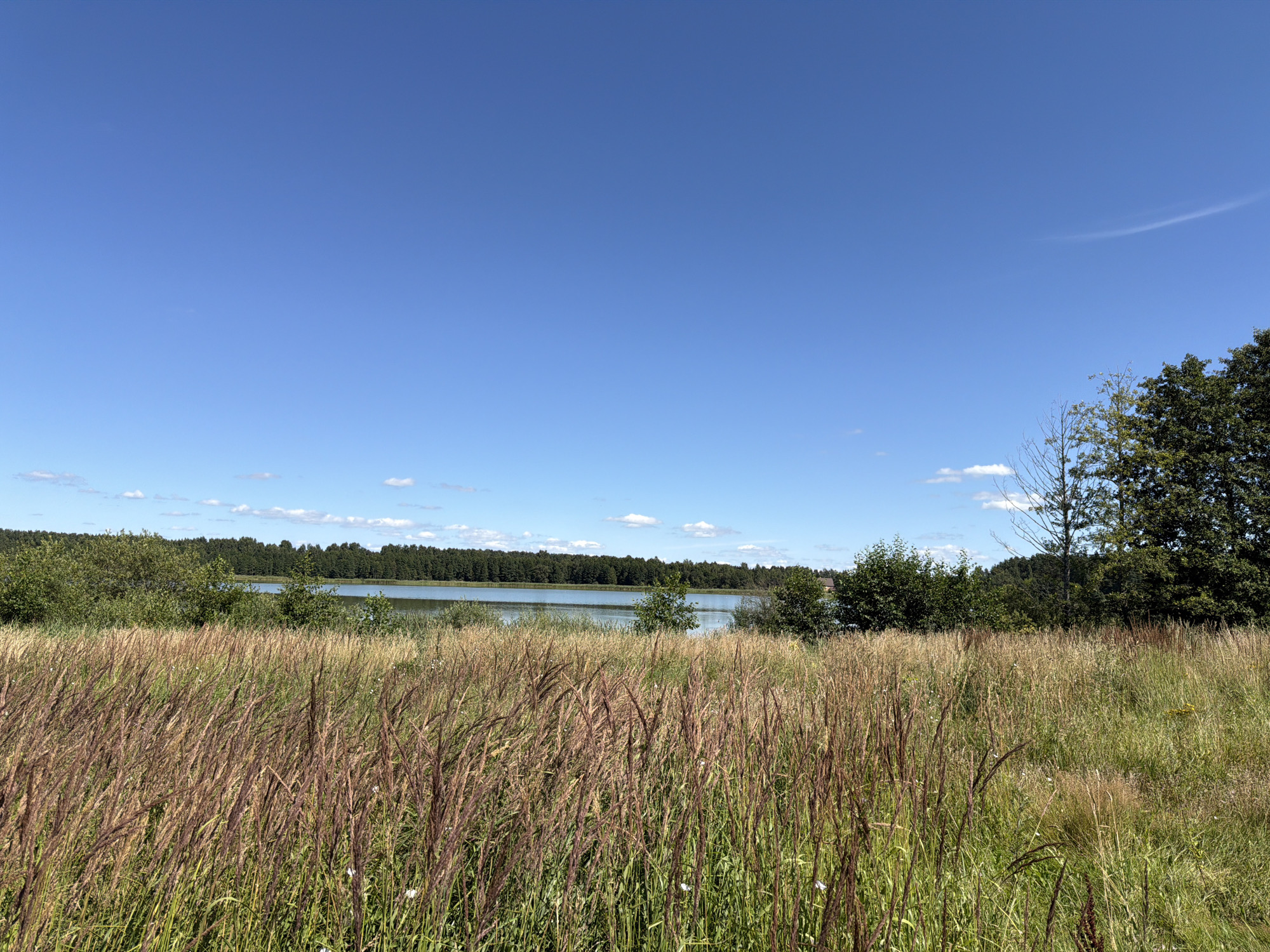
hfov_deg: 71.6
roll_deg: -1.7
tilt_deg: +6.6
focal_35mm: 24
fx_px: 881
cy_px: 476
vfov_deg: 56.8
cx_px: 635
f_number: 1.78
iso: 80
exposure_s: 1/6173
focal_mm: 6.76
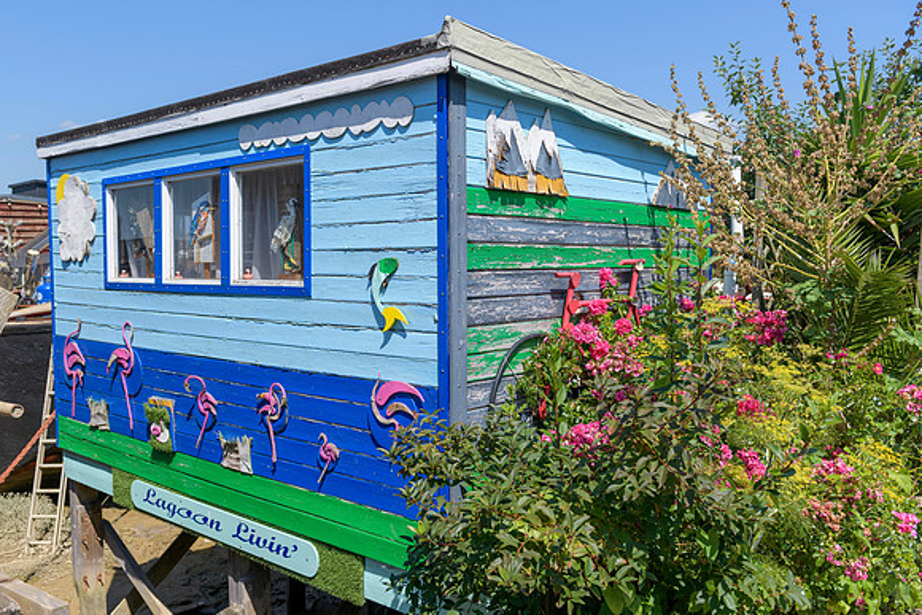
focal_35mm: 32
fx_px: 816
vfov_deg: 41.3
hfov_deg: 58.8
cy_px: 319
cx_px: 416
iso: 64
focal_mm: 29
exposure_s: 1/500
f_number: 5.6
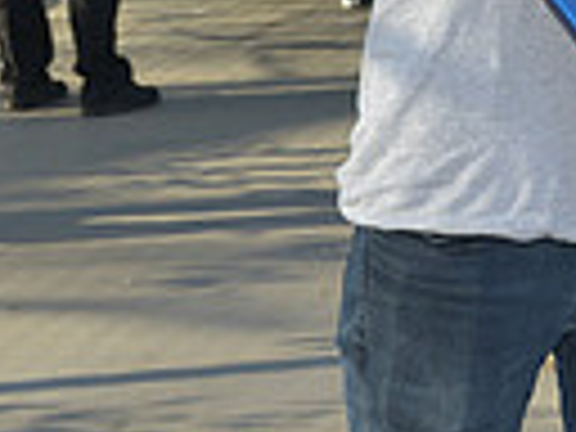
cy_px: -151
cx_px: 1076
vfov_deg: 10.4
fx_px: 2313
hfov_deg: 12.8
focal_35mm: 139
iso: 250
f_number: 6.3
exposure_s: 1/400
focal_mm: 32
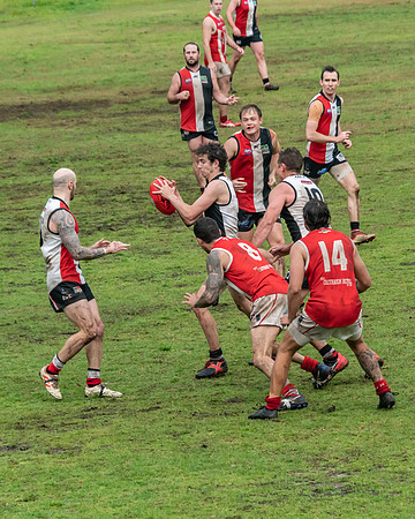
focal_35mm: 327
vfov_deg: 5.9
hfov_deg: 4.7
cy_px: 260
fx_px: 5014
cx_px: 201
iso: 800
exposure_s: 1/1600
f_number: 6.3
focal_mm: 155
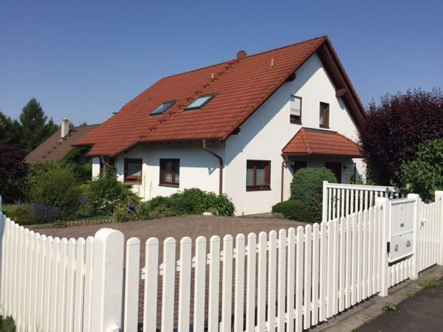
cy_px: 166
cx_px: 222
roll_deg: -0.5
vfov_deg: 48.2
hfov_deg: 61.7
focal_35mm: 29
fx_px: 371
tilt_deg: -1.8
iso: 32
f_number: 2.2
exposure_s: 1/3597
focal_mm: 4.15
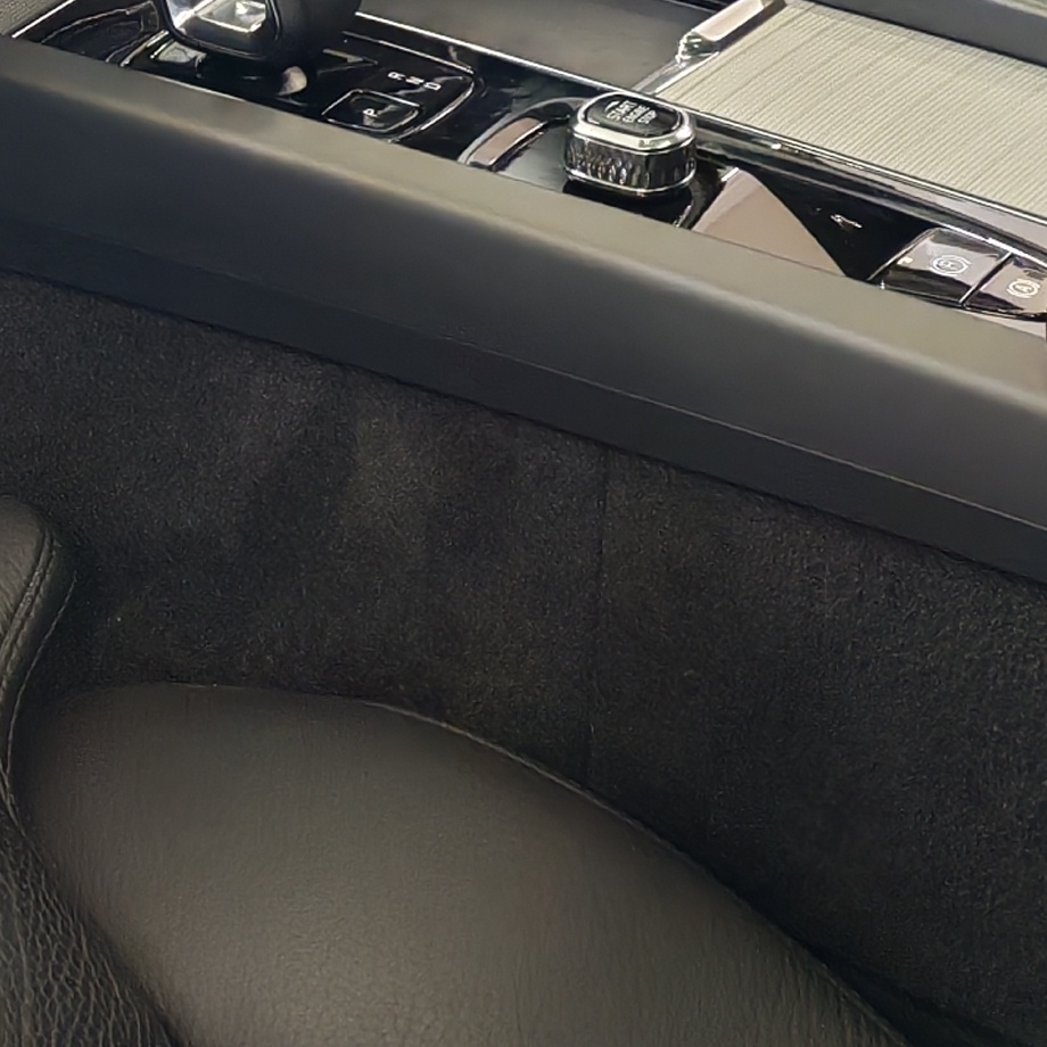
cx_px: -319
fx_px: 4175
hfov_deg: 13.7
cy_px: -27
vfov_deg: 14.1
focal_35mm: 122
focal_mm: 6.12
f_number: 1.9
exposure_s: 1/100
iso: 1319
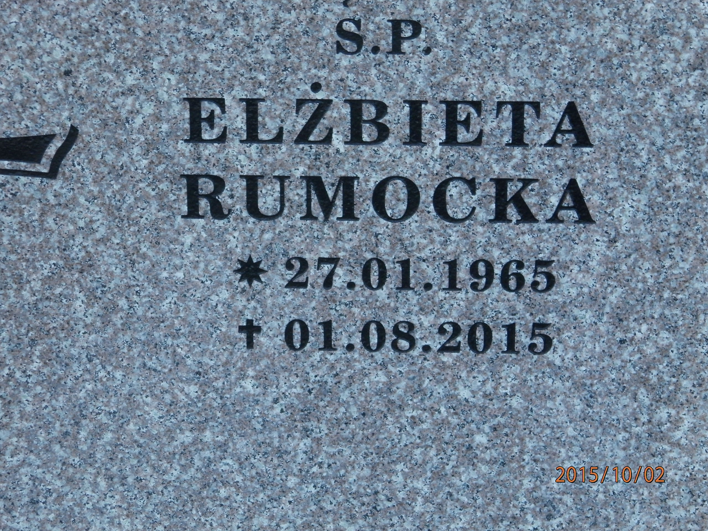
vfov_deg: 14.0
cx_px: 354
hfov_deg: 18.5
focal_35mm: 106
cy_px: 266
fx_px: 2168
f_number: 4.5
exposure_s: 1/50
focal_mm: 19
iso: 200
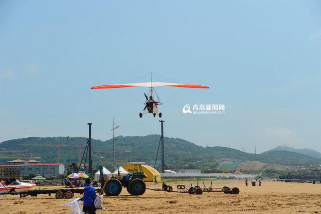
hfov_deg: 27.0
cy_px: 107
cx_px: 160
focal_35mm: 75
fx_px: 668
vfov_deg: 18.2
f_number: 4.5
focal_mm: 75
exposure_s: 1/1600
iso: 200
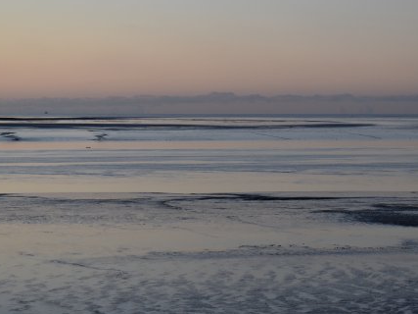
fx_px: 1372
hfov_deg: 17.3
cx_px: 228
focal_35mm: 114
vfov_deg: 13.0
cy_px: 157
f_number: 5.6
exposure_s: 1/250
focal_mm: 55
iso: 320
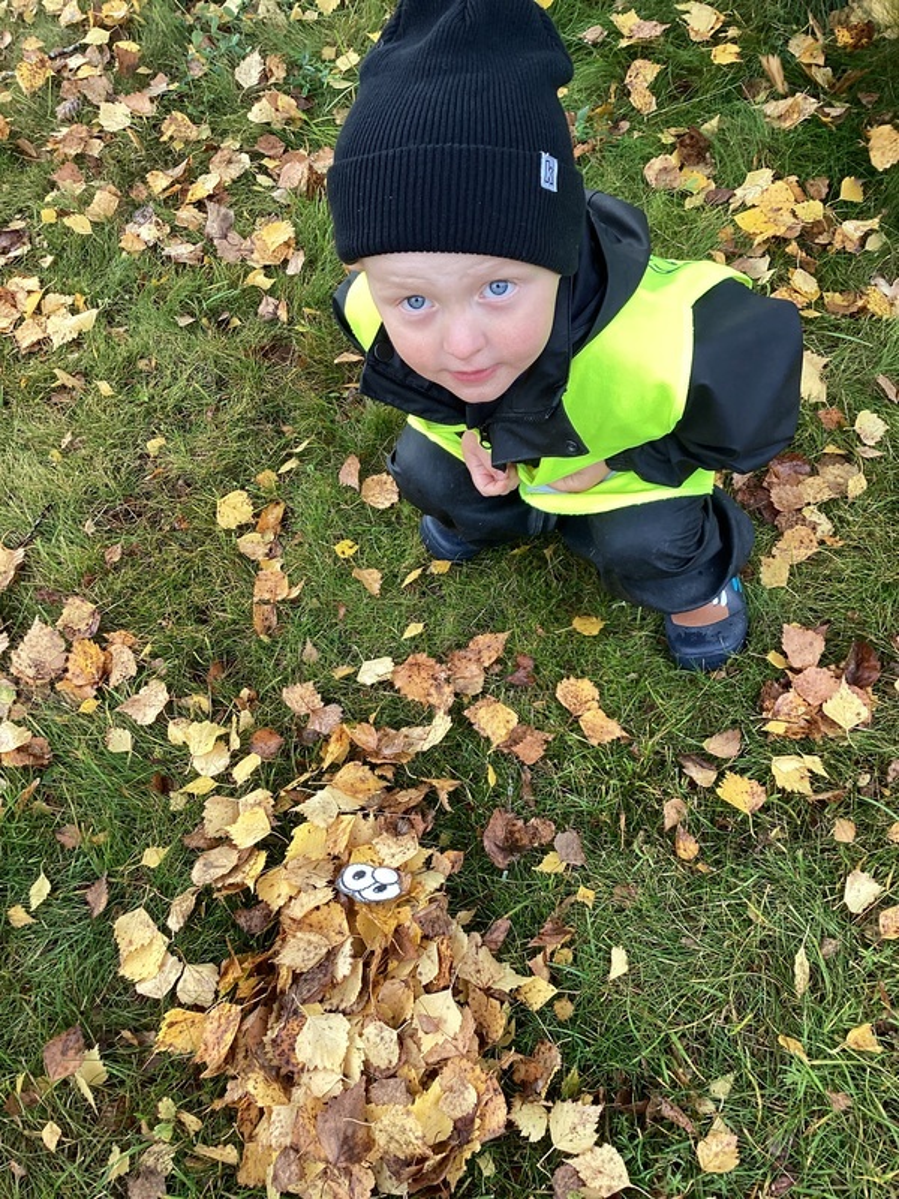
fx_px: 1073
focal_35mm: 31
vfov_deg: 58.4
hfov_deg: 45.4
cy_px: 600
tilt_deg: -57.4
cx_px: 450
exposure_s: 1/100
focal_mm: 3.3
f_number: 2.4
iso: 40
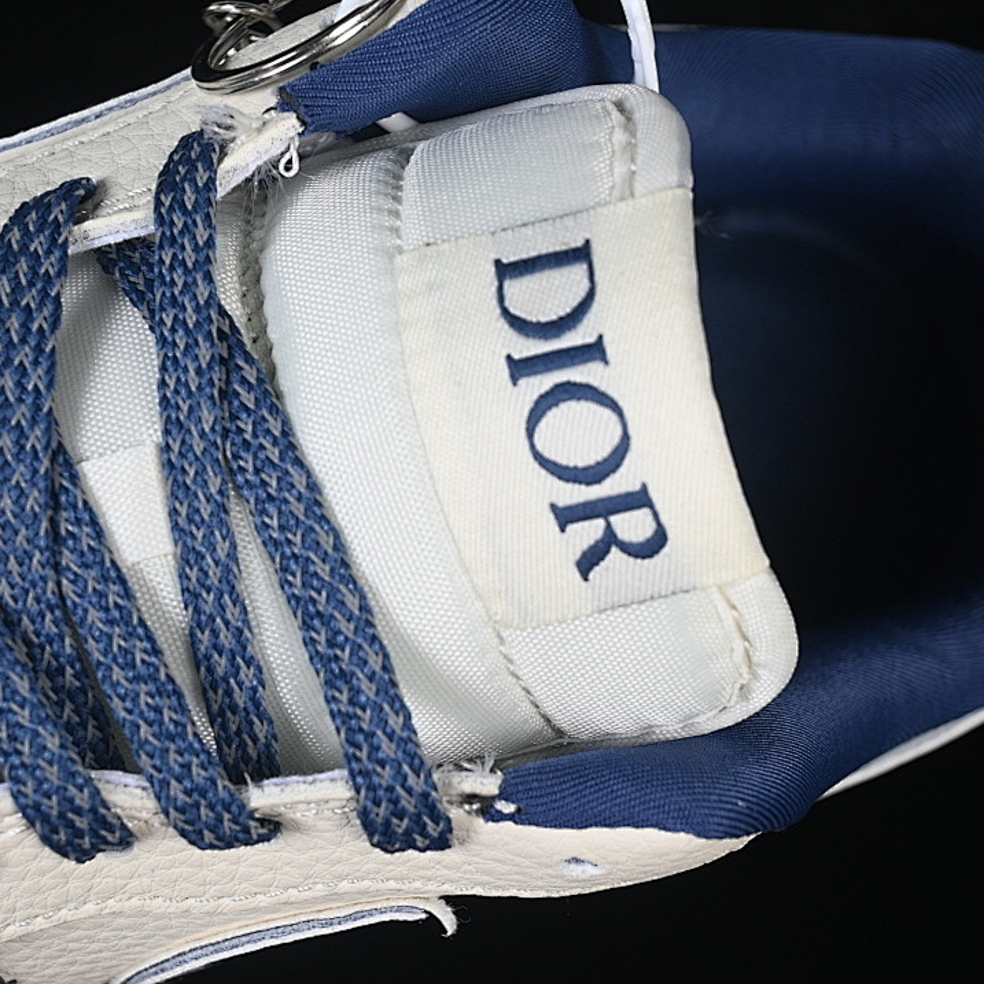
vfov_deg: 18.1
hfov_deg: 18.1
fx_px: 3087
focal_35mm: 96
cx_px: 454
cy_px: 491
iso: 160
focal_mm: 50
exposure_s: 1/60
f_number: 7.1
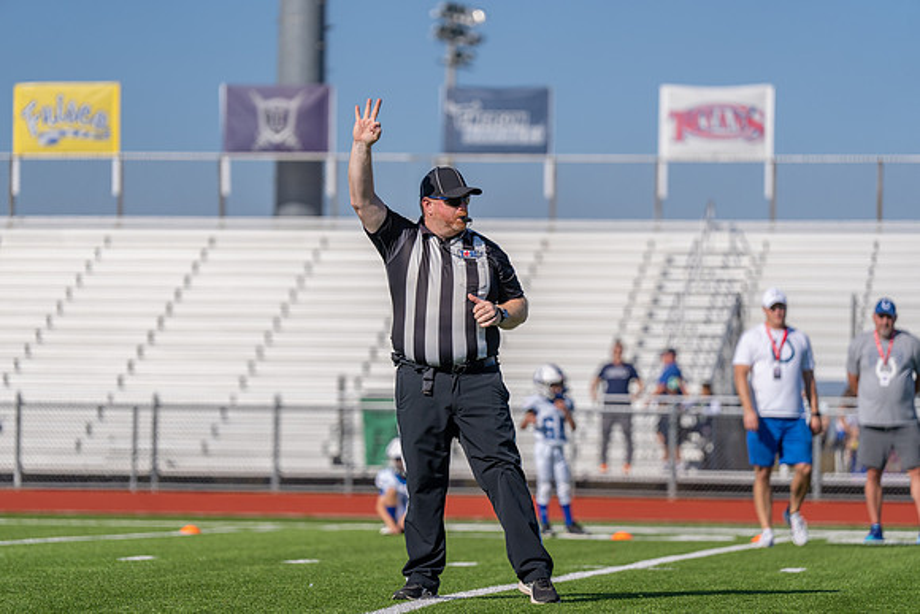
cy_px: 307
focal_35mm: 168
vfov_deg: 8.2
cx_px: 460
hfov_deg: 12.2
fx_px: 4294
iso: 160
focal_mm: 168
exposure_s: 1/4000
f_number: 3.2
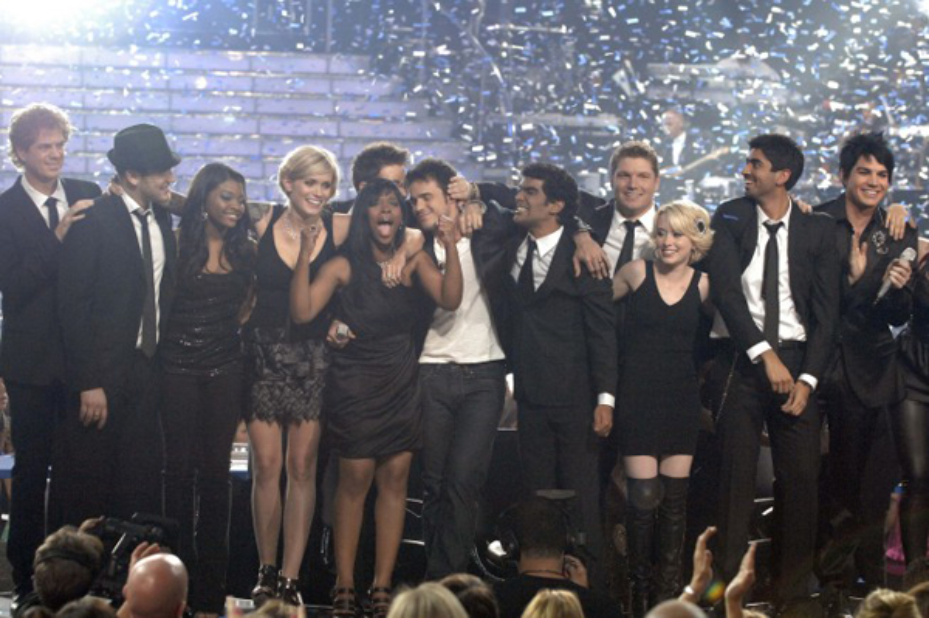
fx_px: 3790
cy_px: 309
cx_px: 464
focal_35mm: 147
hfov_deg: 14.0
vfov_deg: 9.3
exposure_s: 1/160
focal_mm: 98
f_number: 3.5
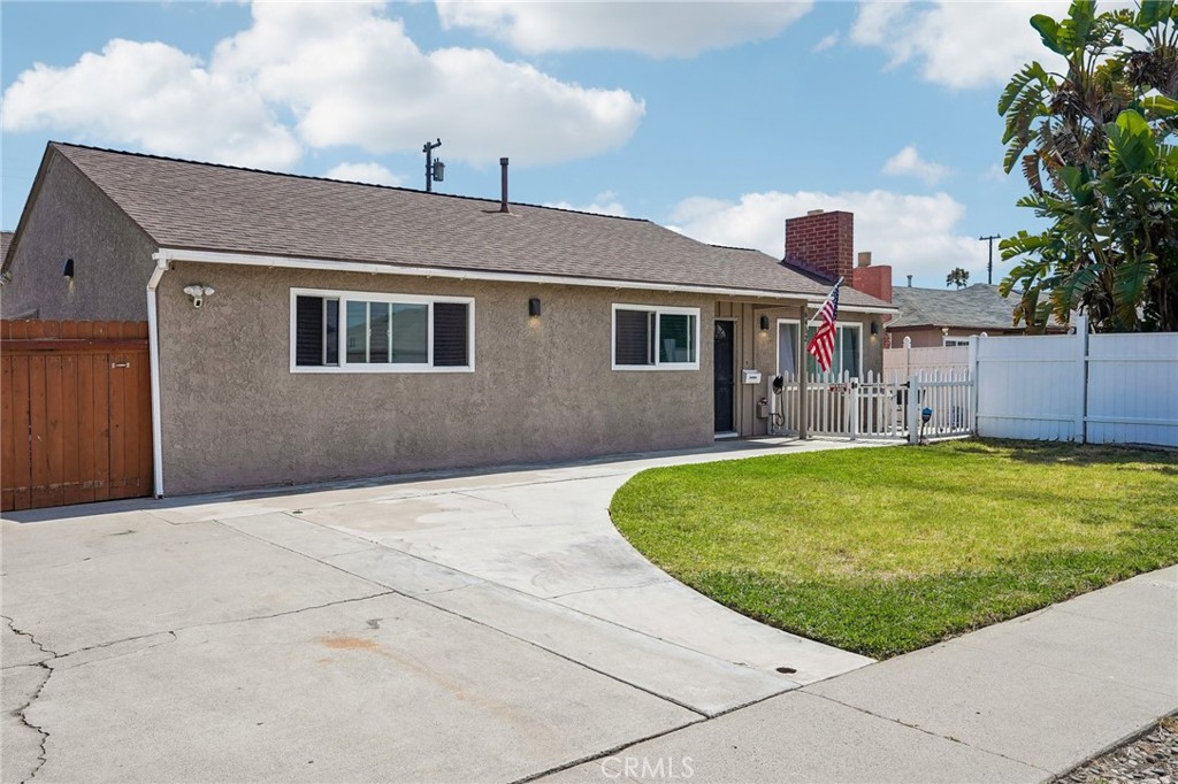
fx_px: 949
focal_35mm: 29
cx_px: 589
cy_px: 392
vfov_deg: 44.9
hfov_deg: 63.7
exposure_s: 1/1250
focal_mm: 29
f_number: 8
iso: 400
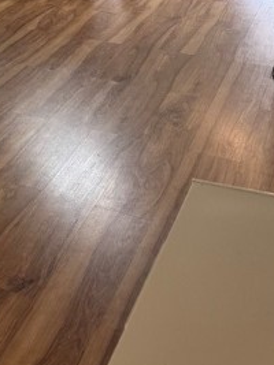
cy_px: -139
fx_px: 729
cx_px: -105
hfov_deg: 19.3
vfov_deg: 23.9
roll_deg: +3.2
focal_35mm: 69
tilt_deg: -4.9
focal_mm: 6.76
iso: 160
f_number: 1.78
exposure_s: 1/60
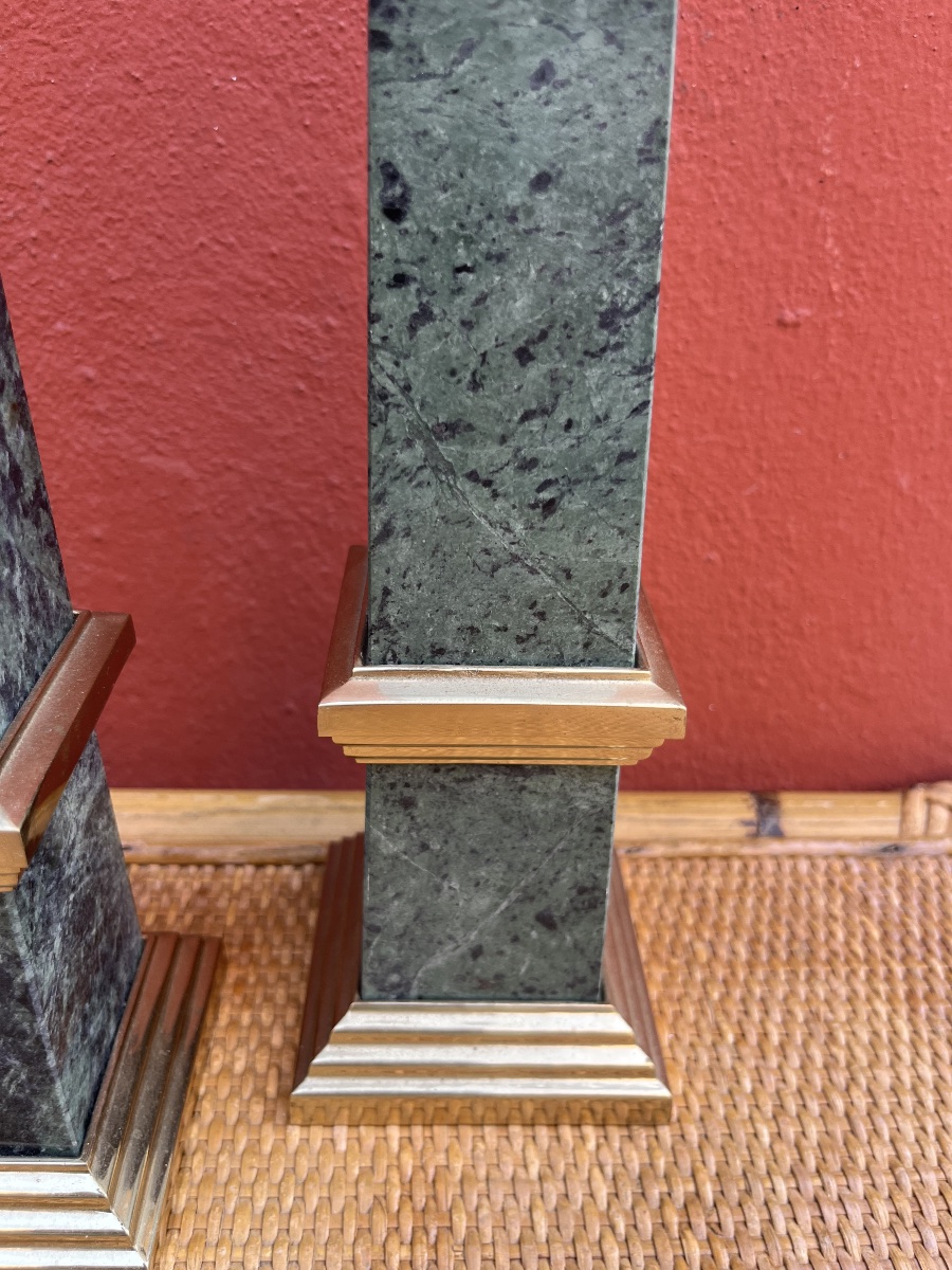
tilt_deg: -27.6
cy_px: 635
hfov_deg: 53.1
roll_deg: -3.0
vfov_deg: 67.3
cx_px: 476
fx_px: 953
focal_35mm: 26
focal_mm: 5.1
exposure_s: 1/246
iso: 40
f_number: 1.6
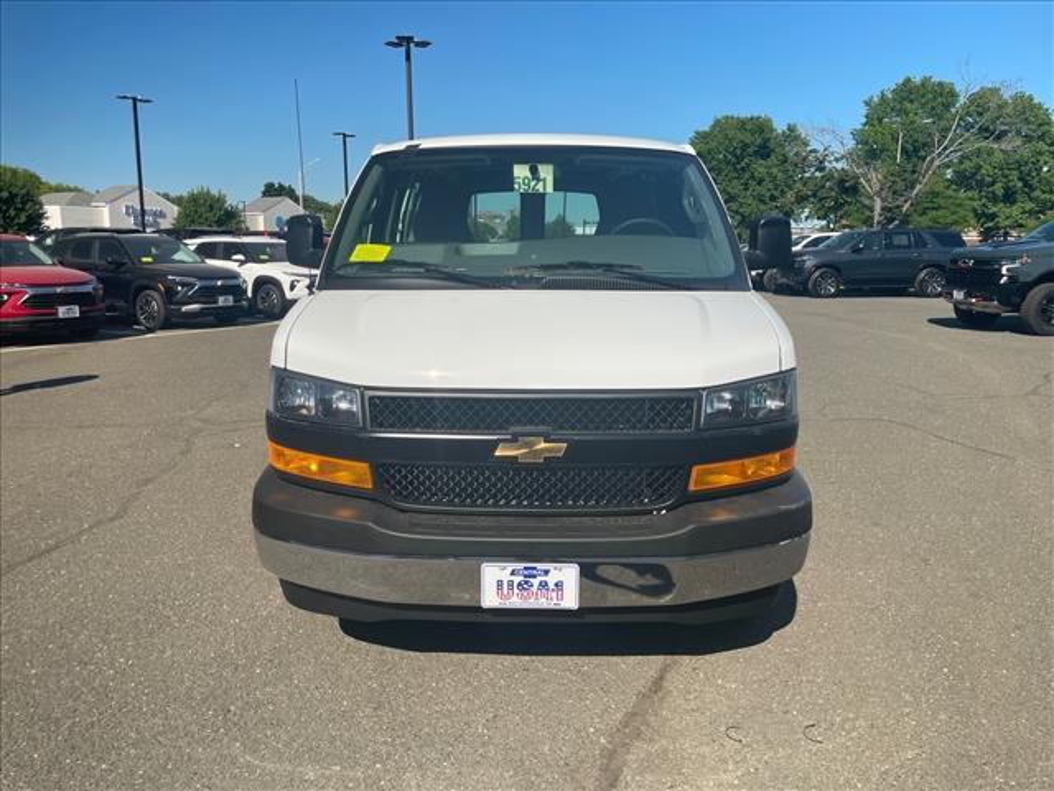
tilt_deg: -10.5
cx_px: 527
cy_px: 396
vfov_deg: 53.1
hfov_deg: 67.3
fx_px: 792
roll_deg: -0.3
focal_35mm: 26
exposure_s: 1/1984
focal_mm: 4.2
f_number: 1.6
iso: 32
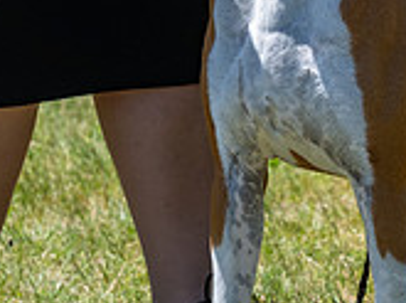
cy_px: 0
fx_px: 3230
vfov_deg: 5.4
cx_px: 312
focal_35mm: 276
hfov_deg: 7.2
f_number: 7.1
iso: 800
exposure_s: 1/1600
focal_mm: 105
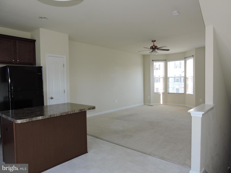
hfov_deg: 71.6
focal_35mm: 24
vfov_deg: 56.8
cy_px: 86
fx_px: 160
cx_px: 116
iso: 100
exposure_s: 1/40
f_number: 3.3
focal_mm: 4.3
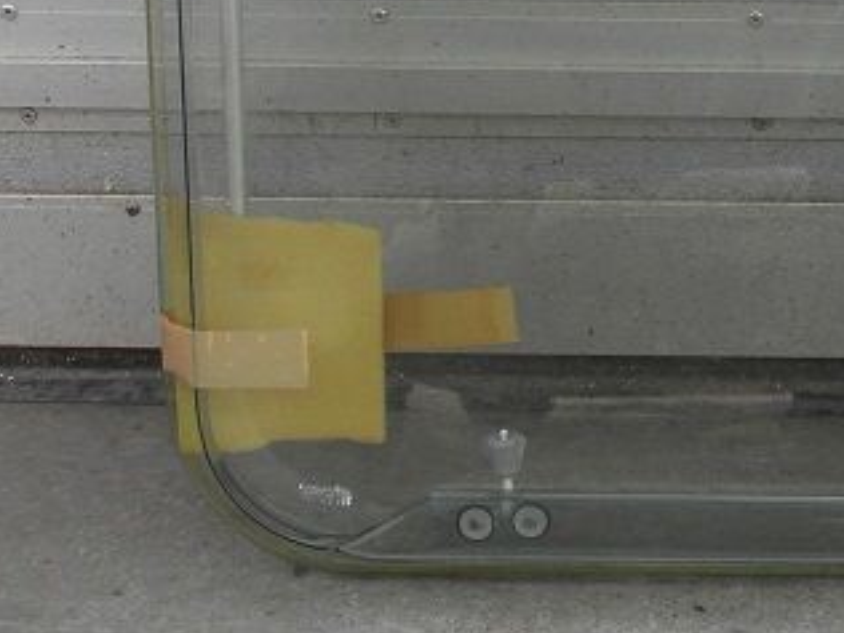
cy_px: 11
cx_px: 916
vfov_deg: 13.1
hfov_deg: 17.0
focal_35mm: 112
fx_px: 2731
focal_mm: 6.8
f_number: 5.2
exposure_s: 1/60
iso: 80
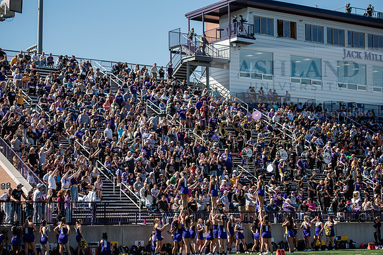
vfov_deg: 16.1
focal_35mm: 85
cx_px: 192
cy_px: 128
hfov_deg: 23.9
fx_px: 904
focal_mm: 85
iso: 100
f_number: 3.5
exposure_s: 1/800
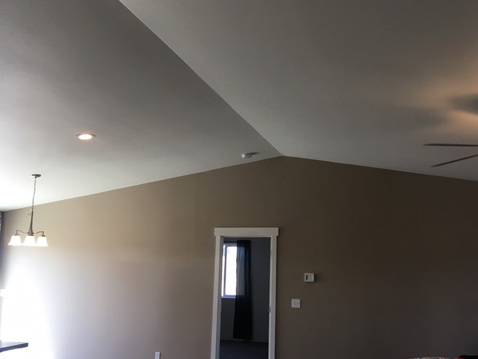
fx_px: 470
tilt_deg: +9.4
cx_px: 278
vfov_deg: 41.8
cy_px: 185
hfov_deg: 53.7
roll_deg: -1.2
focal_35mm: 34
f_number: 2.2
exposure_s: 1/30
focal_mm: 4.15
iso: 25
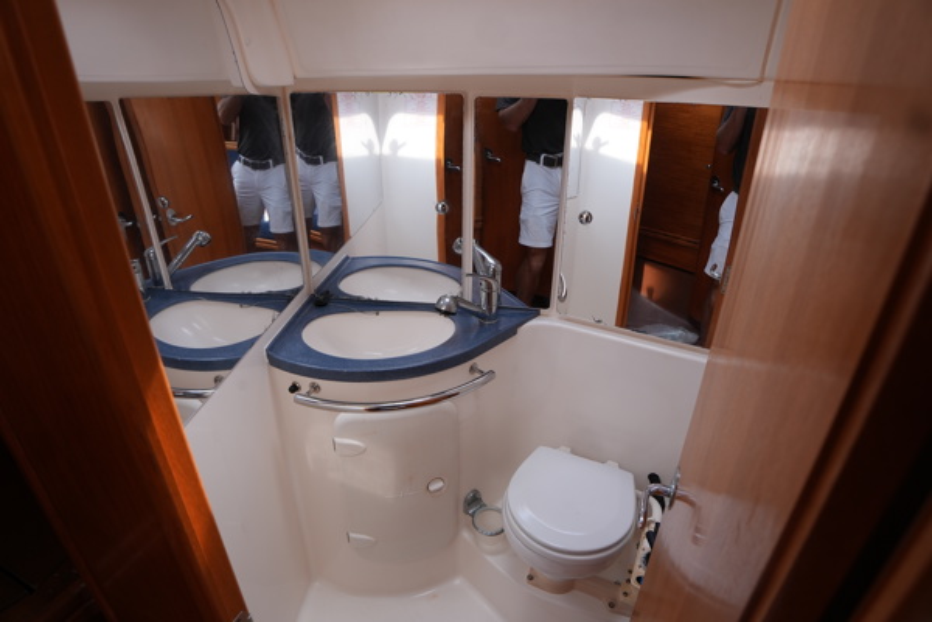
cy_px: 311
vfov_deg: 67.4
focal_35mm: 18
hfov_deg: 90.0
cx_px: 466
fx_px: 466
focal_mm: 12
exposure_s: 1/160
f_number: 4
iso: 400
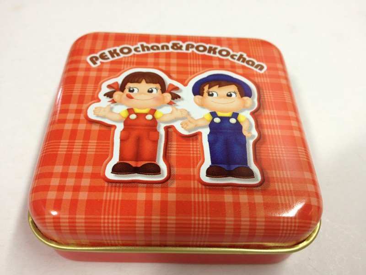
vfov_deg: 40.7
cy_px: 138
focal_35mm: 35
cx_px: 183
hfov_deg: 52.6
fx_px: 370
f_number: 2.4
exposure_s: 1/20
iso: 64
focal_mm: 4.28
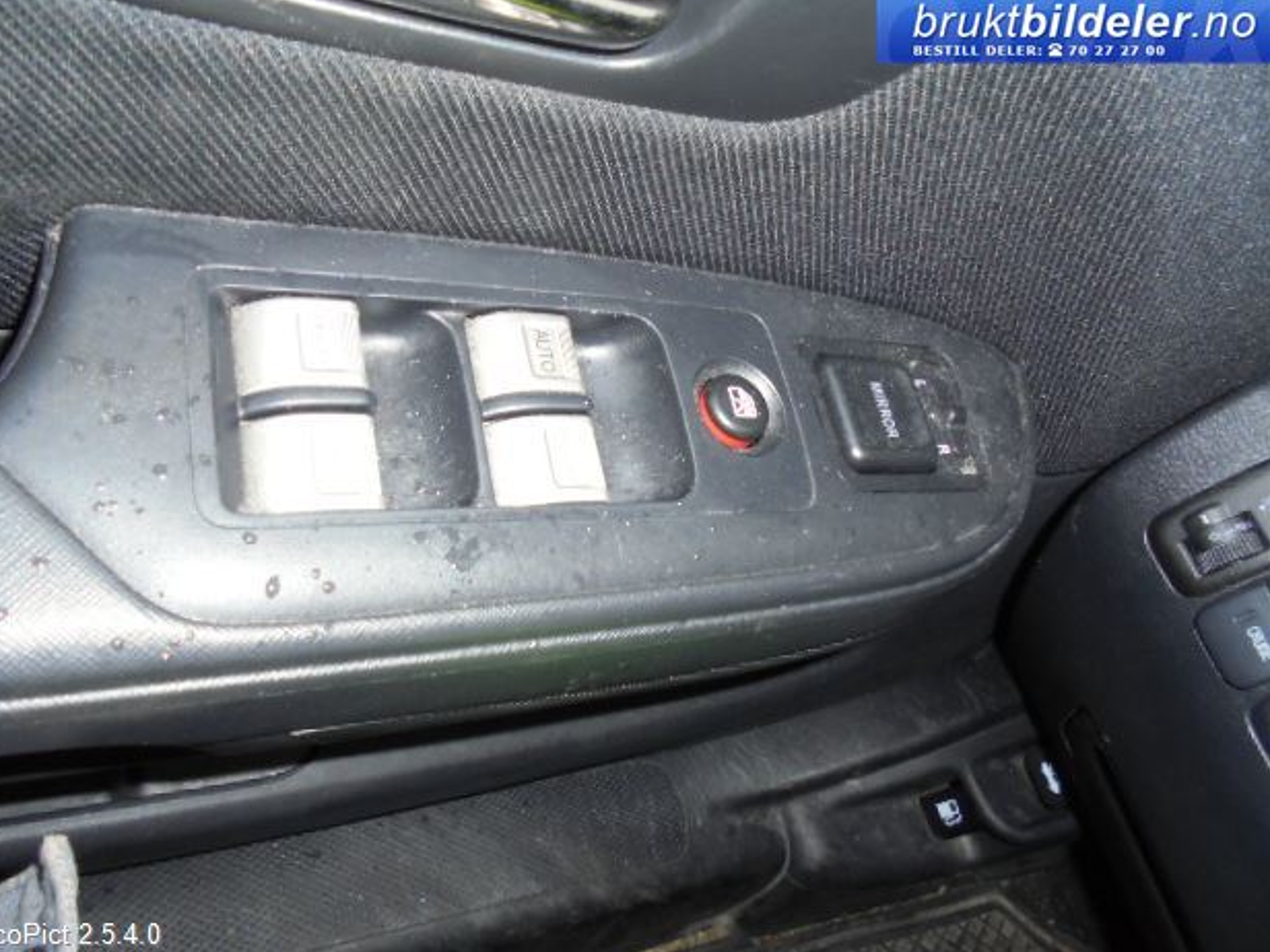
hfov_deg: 65.3
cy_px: 462
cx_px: 612
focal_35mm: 27
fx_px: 991
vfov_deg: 51.3
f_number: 3.5
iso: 200
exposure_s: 1/30
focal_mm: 4.6
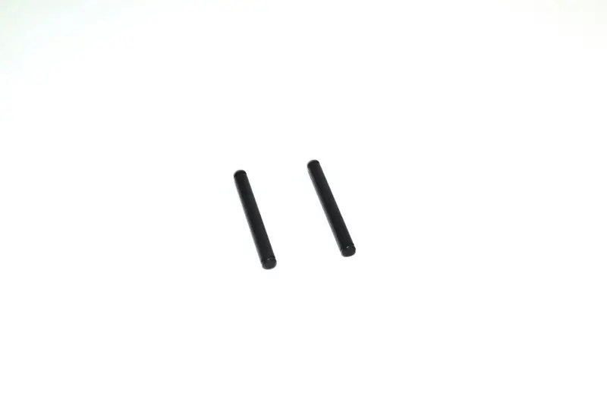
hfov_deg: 37.8
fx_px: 885
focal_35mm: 52
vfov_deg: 25.8
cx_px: 304
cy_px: 202
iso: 100
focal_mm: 35
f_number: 11
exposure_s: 1/40
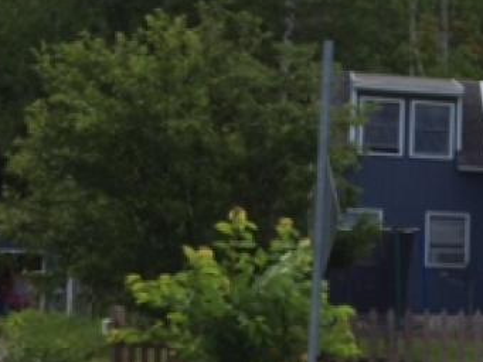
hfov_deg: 20.4
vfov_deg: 17.0
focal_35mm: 87
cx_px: 647
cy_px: 235
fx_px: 1214
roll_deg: -0.7
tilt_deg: +2.4
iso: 32
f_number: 2.2
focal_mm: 4.15
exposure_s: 1/1140
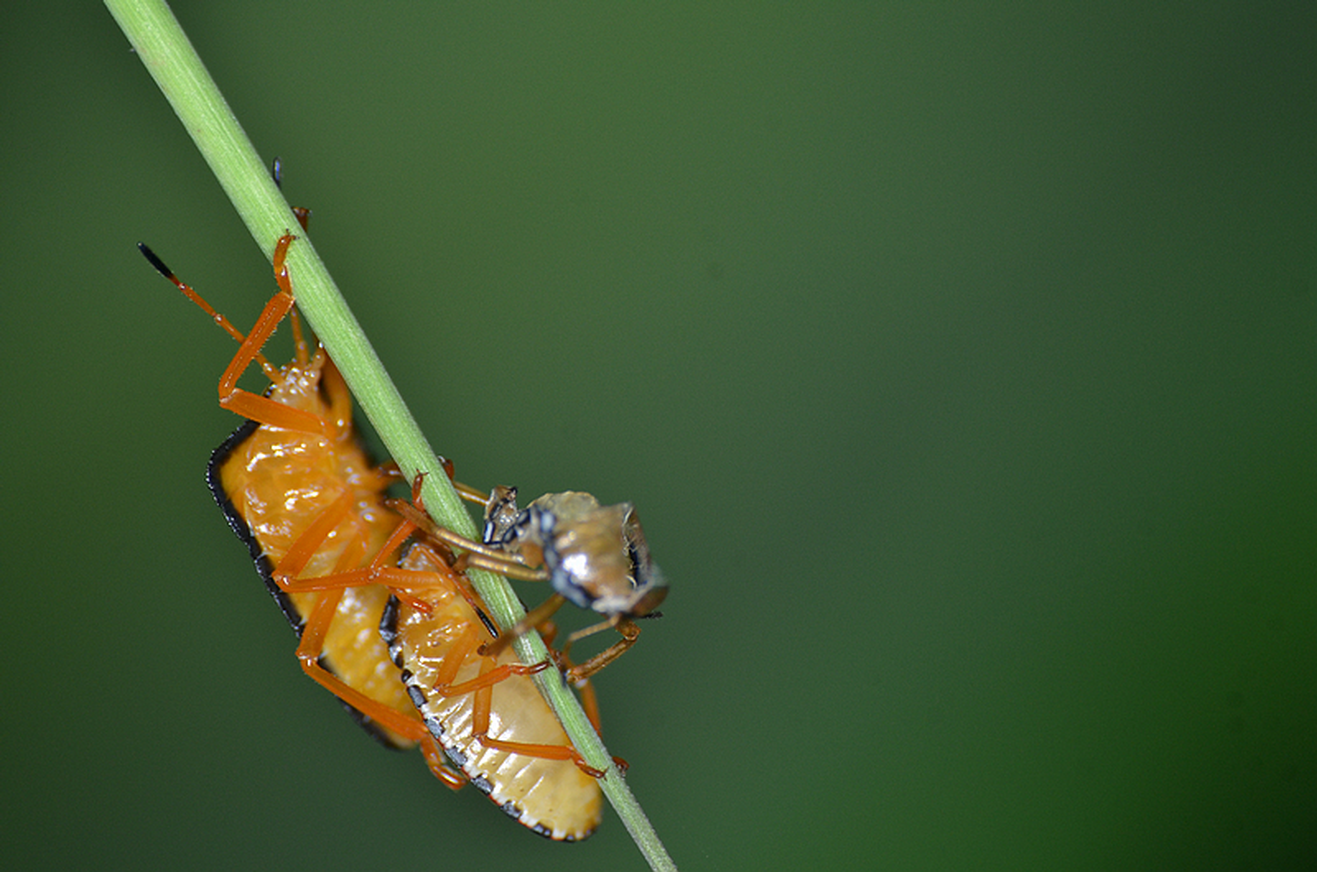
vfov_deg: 3.8
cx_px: 658
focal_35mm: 360
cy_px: 436
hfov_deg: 5.7
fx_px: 13144
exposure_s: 1/320
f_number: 9
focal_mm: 240
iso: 400
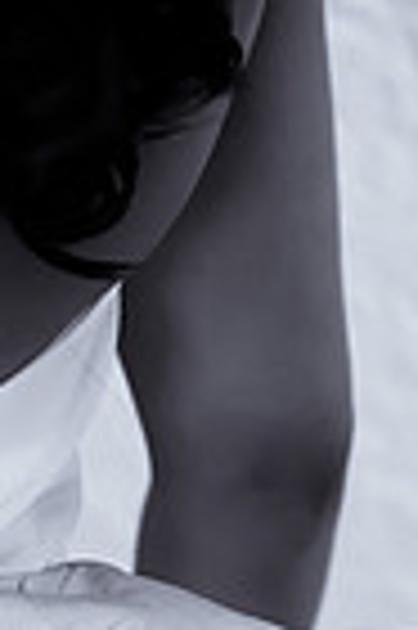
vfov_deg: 12.1
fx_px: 2916
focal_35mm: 167
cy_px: 688
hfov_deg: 8.1
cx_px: -119
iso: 1600
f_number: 3.2
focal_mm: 52
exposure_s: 1/125
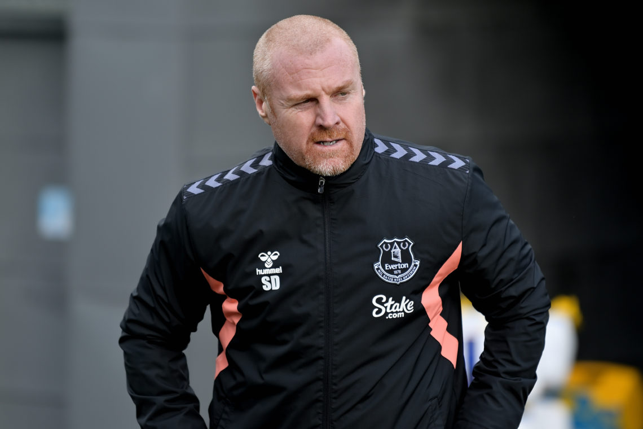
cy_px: 214
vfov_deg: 6.9
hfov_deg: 10.3
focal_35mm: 200
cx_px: 322
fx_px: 3572
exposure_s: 1/640
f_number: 2.8
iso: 250
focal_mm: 200
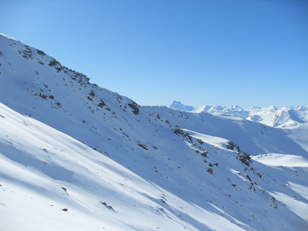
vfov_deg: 40.7
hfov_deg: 52.6
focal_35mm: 35
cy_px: 116
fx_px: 311
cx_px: 154
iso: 80
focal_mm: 6.3
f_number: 7
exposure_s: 1/500
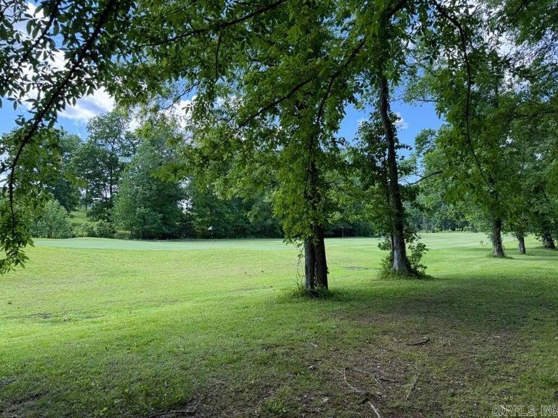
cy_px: 209
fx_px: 387
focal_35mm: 24
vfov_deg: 56.8
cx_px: 279
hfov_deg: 71.6
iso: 100
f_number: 1.78
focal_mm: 6.76
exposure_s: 1/580
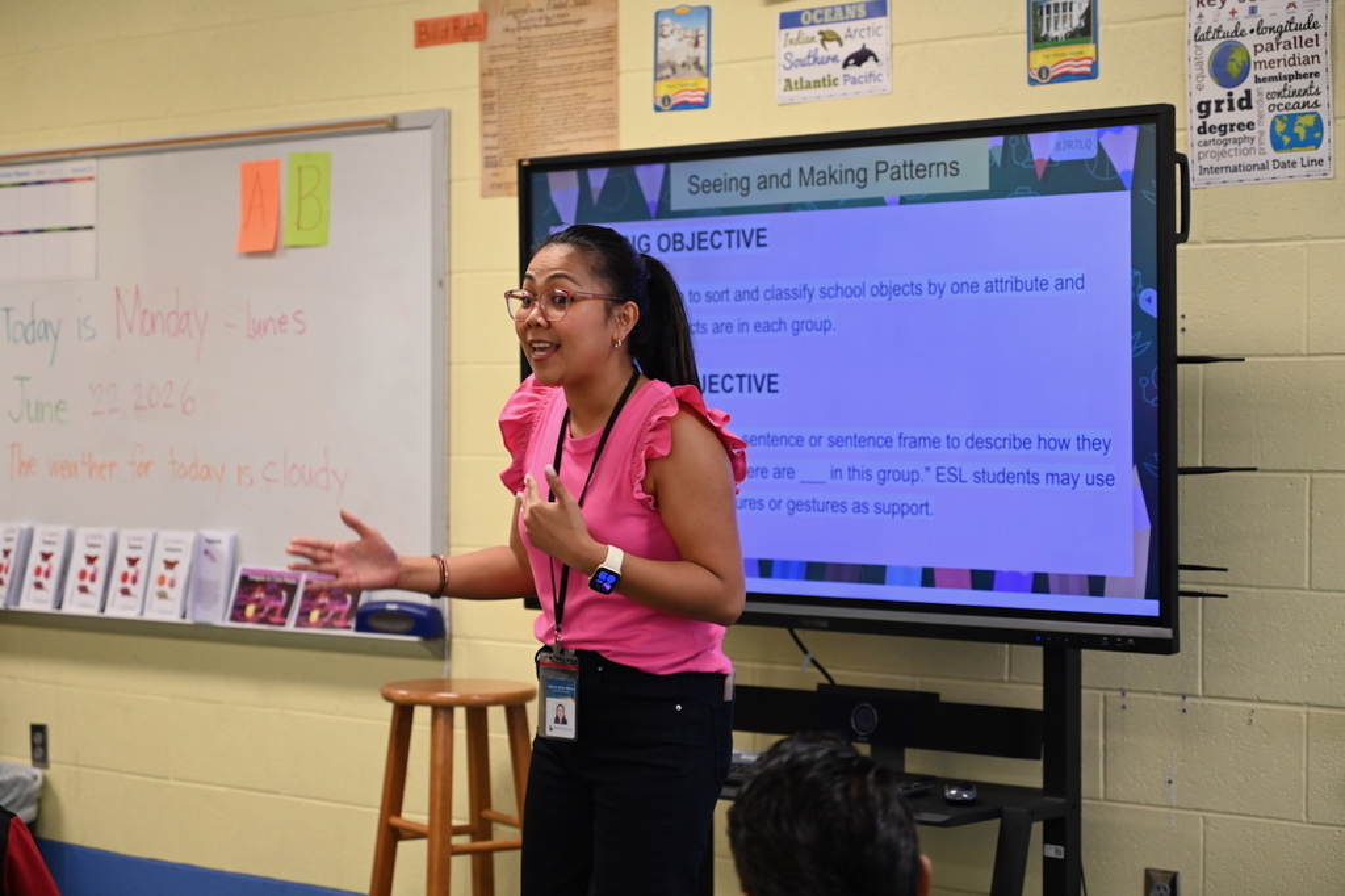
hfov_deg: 29.3
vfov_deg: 19.7
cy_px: 448
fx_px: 2577
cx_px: 672
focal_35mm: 69
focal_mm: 69
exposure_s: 1/125
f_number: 4
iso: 1400
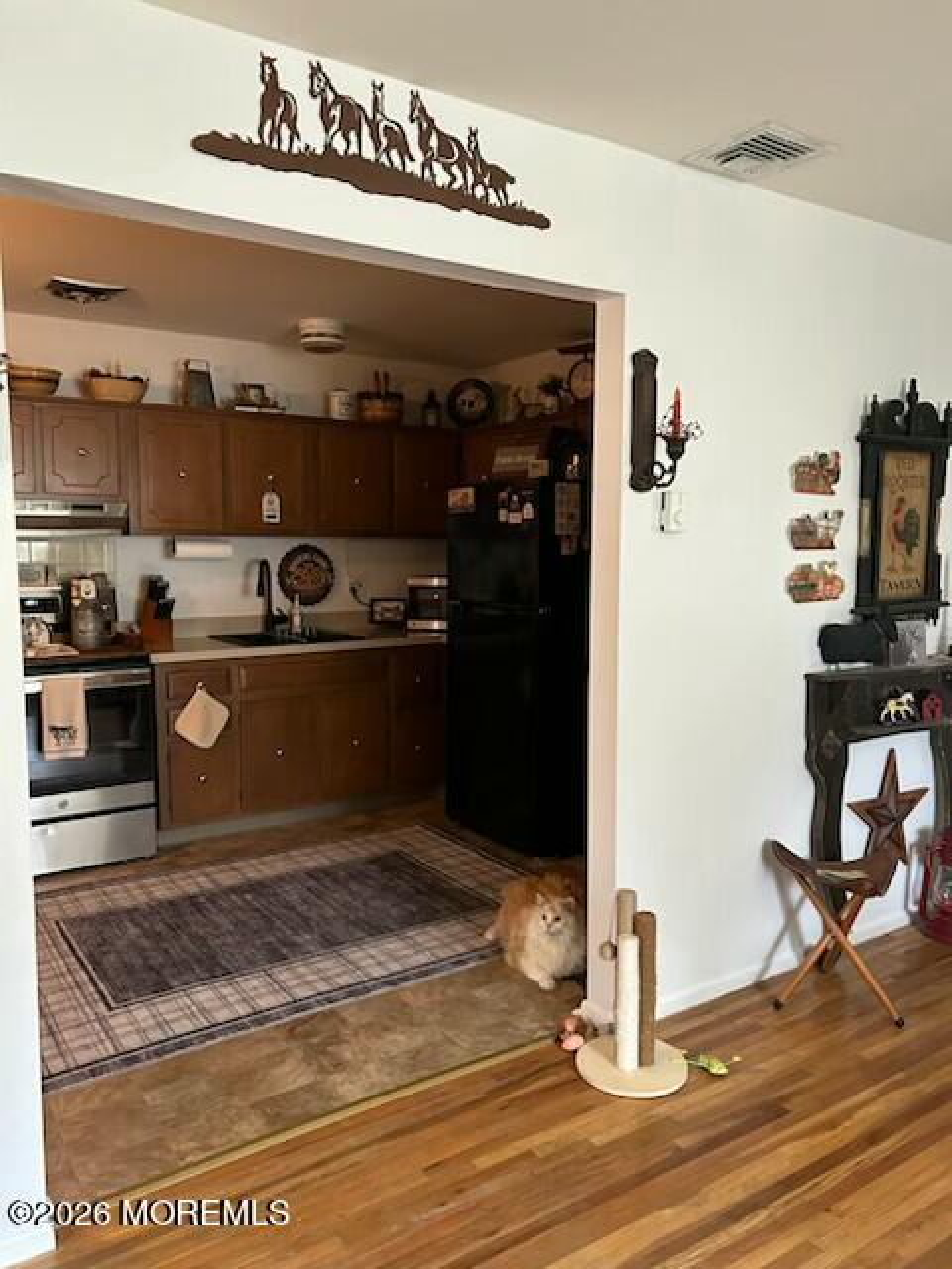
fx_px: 953
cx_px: 476
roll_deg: -0.7
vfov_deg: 67.3
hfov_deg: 53.1
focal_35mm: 26
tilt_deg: -6.3
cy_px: 634
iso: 400
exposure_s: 1/60
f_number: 1.5
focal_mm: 5.7
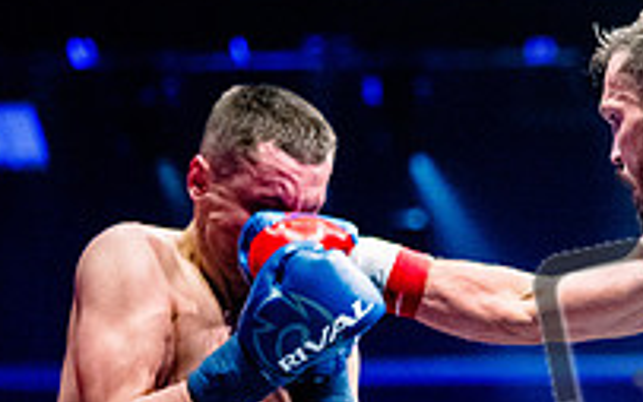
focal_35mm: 175
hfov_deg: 11.8
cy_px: 187
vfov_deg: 7.5
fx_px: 3068
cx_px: 728
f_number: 1.4
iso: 6400
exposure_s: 1/1600
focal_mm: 50
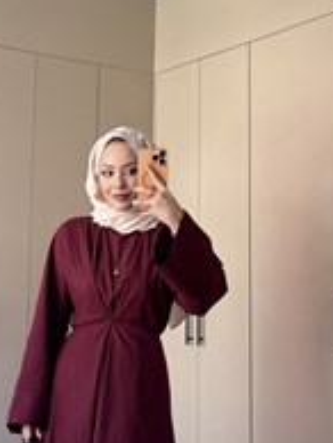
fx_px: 653
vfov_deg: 36.1
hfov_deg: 28.4
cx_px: 100
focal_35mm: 51
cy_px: 357
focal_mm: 6.76
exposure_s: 1/121
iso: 64
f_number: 1.78
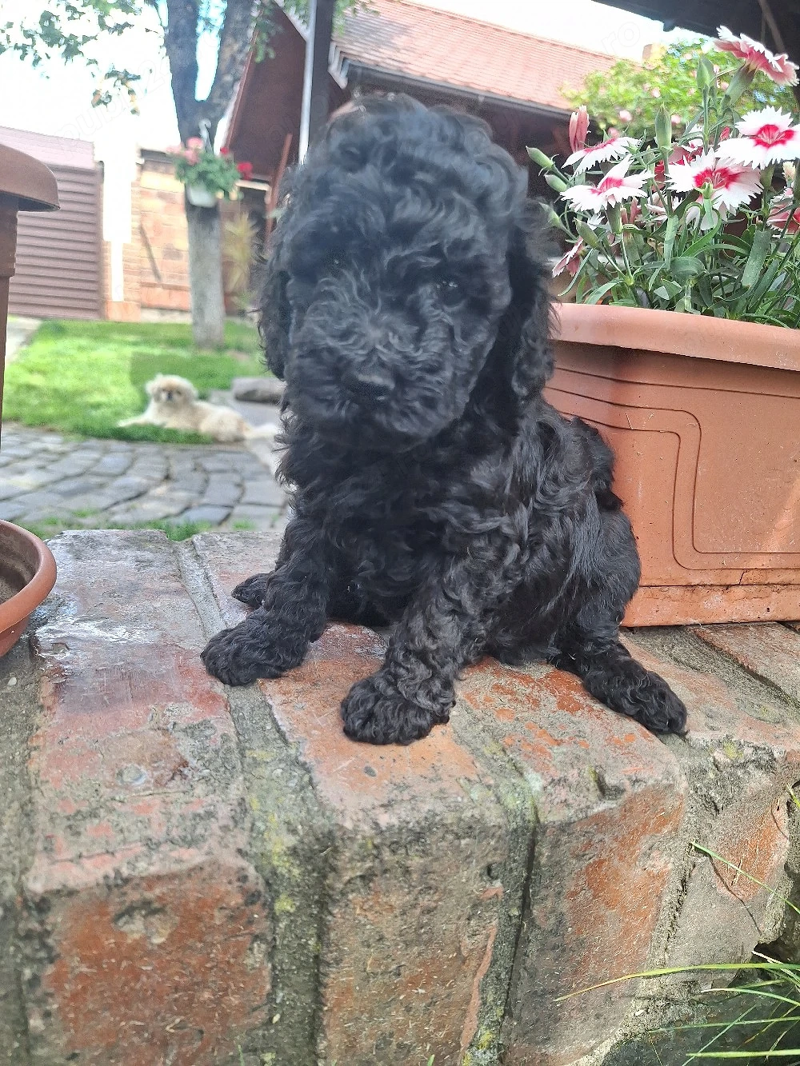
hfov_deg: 58.9
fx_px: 709
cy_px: 533
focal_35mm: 23
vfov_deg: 73.9
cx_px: 400
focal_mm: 5.54
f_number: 1.8
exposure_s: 1/233
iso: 40
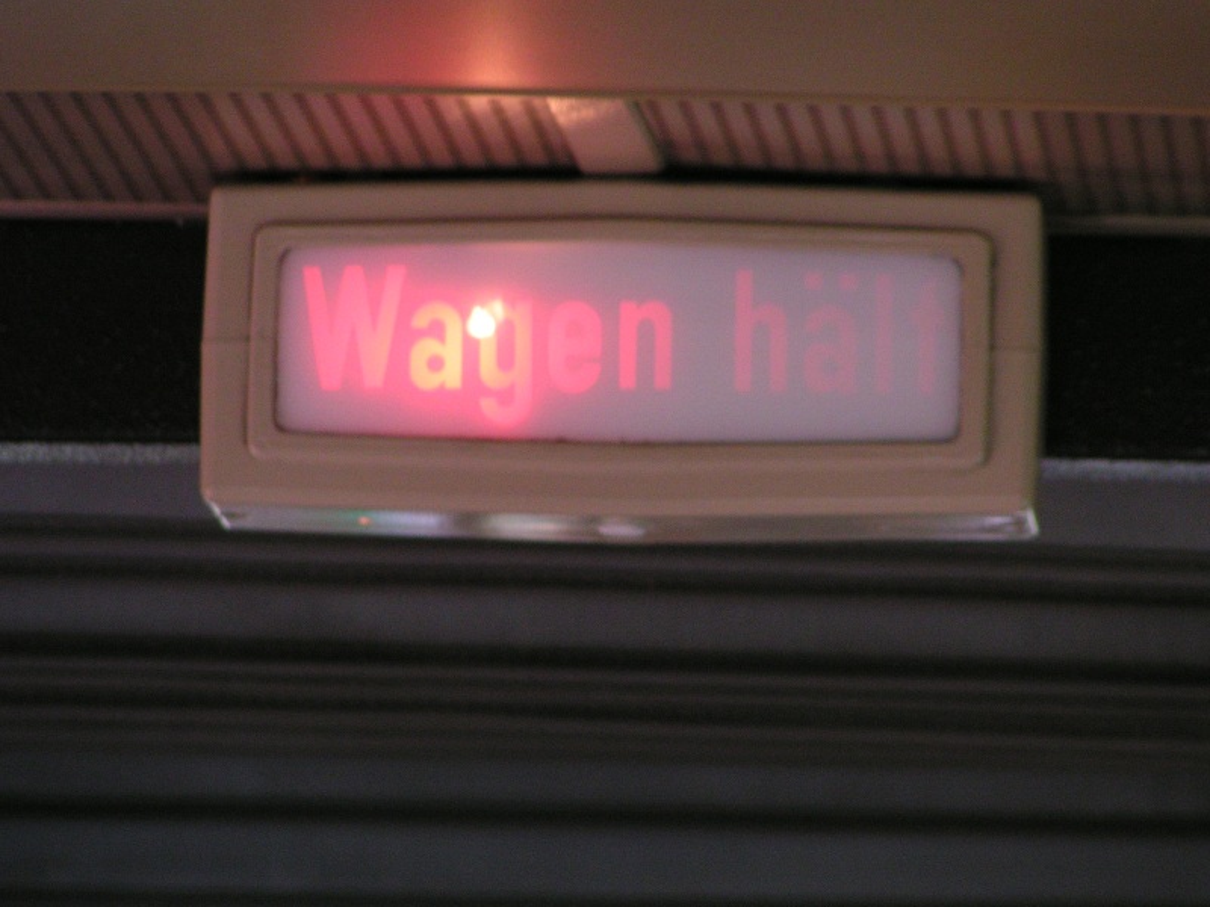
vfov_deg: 4.2
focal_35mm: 355
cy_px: 454
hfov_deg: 5.6
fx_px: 12409
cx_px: 605
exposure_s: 1/80
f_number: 3.5
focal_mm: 54.2
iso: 200
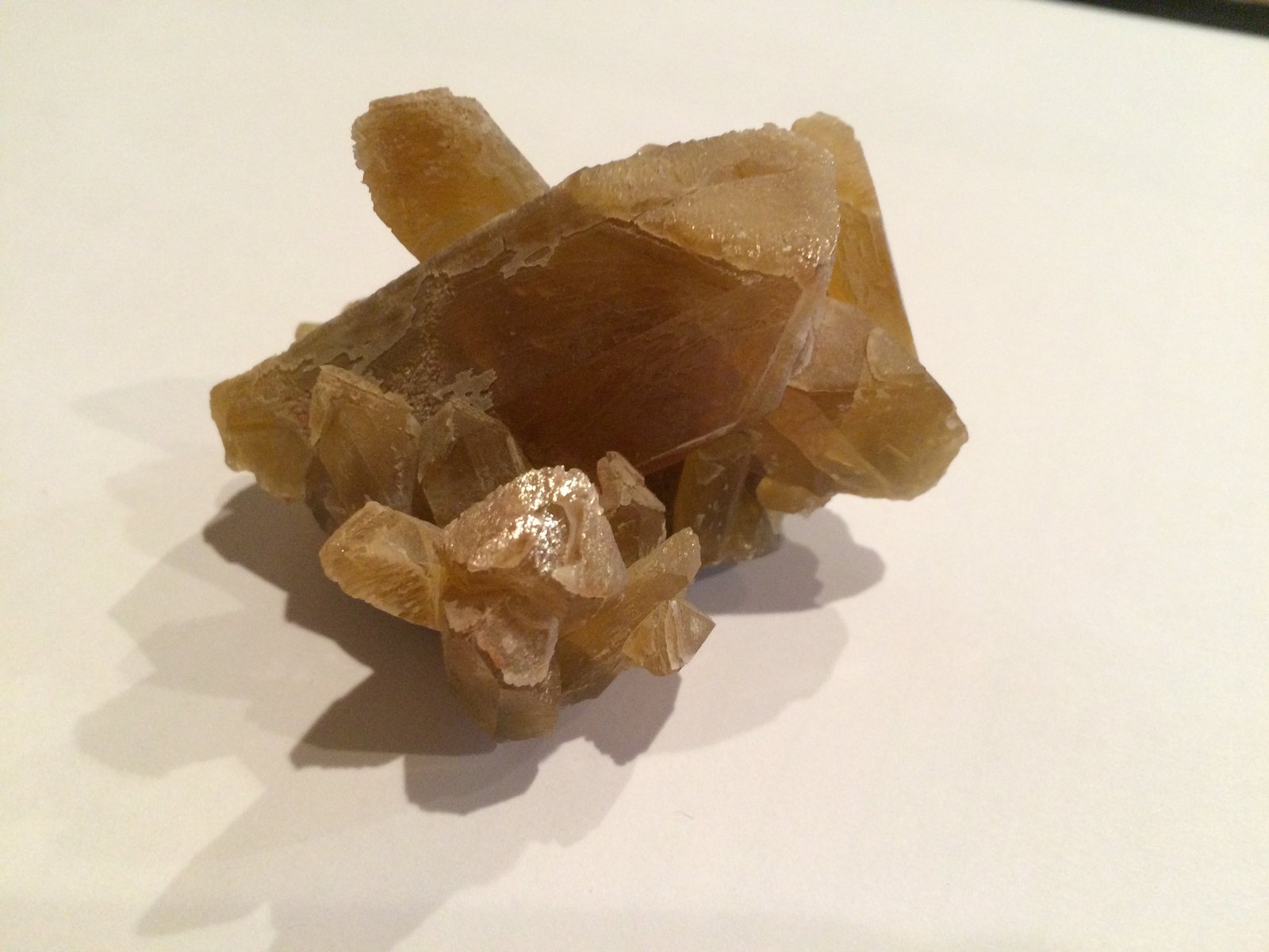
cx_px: 634
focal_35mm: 29
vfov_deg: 48.2
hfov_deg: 61.7
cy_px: 476
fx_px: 1063
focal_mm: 4.15
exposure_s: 1/17
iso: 320
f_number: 2.2
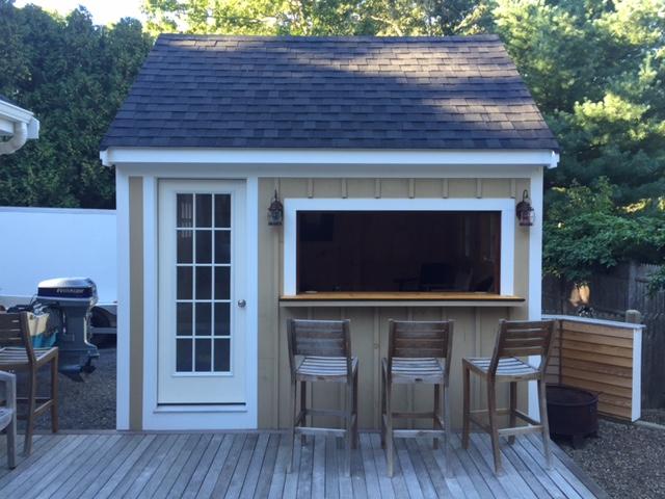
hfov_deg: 61.7
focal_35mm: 29
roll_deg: -0.4
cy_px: 250
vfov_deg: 48.2
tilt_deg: -1.9
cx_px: 332
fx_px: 557
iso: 50
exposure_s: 1/120
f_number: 2.2
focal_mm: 4.15
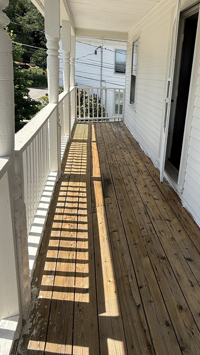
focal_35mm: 24
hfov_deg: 44.0
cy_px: 143
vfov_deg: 75.5
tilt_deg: -14.9
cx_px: 175
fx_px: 226
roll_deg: -6.4
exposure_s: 1/1050
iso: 50
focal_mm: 2.22
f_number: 2.2
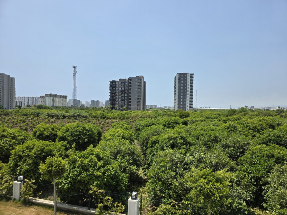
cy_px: 108
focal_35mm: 23
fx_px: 191
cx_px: 144
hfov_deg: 73.9
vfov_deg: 58.9
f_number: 1.7
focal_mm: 6.3
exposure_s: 1/7061
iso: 80
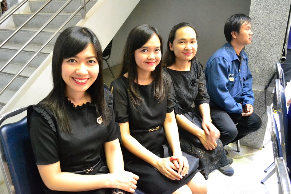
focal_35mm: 30
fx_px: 242
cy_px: 97
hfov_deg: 61.9
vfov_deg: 43.6
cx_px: 146
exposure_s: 1/30
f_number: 5
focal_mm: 20
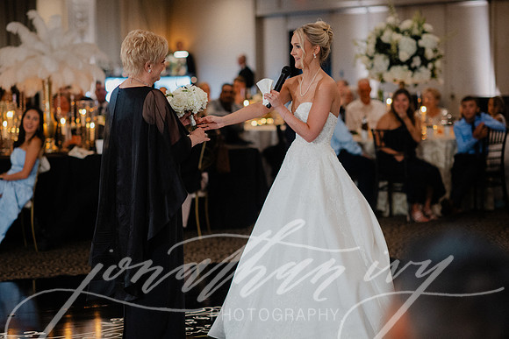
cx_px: 225
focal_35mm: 95
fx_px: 1343
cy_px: 150
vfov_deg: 14.4
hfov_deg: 21.4
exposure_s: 1/160
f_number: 2
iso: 2000
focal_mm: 85
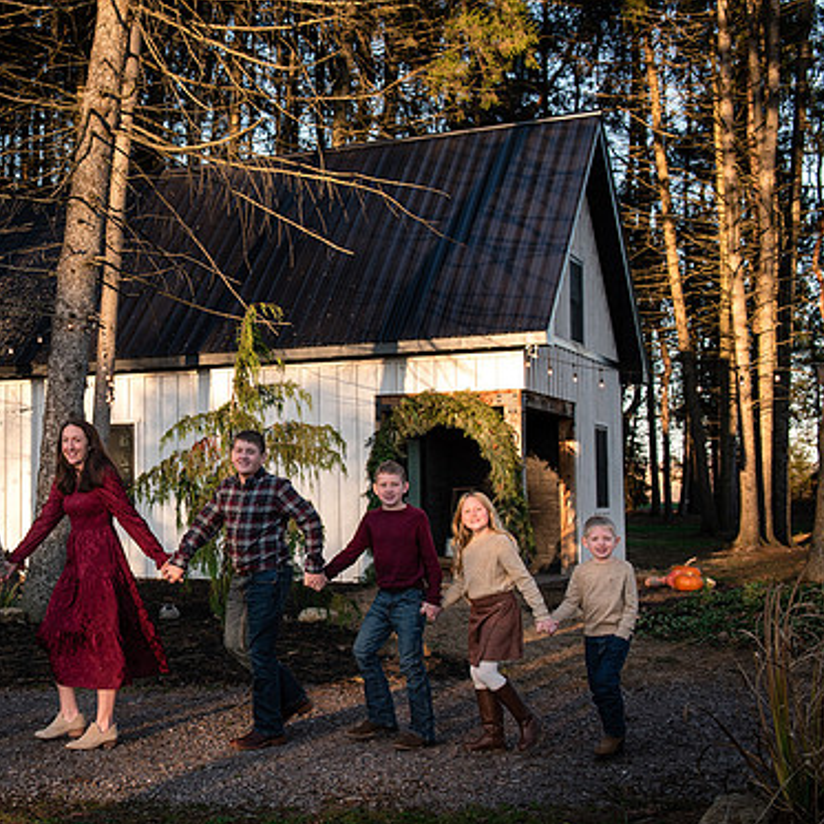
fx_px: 1454
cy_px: 413
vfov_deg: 31.6
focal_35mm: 54
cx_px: 106
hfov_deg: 30.4
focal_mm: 34
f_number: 5
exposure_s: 1/250
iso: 400
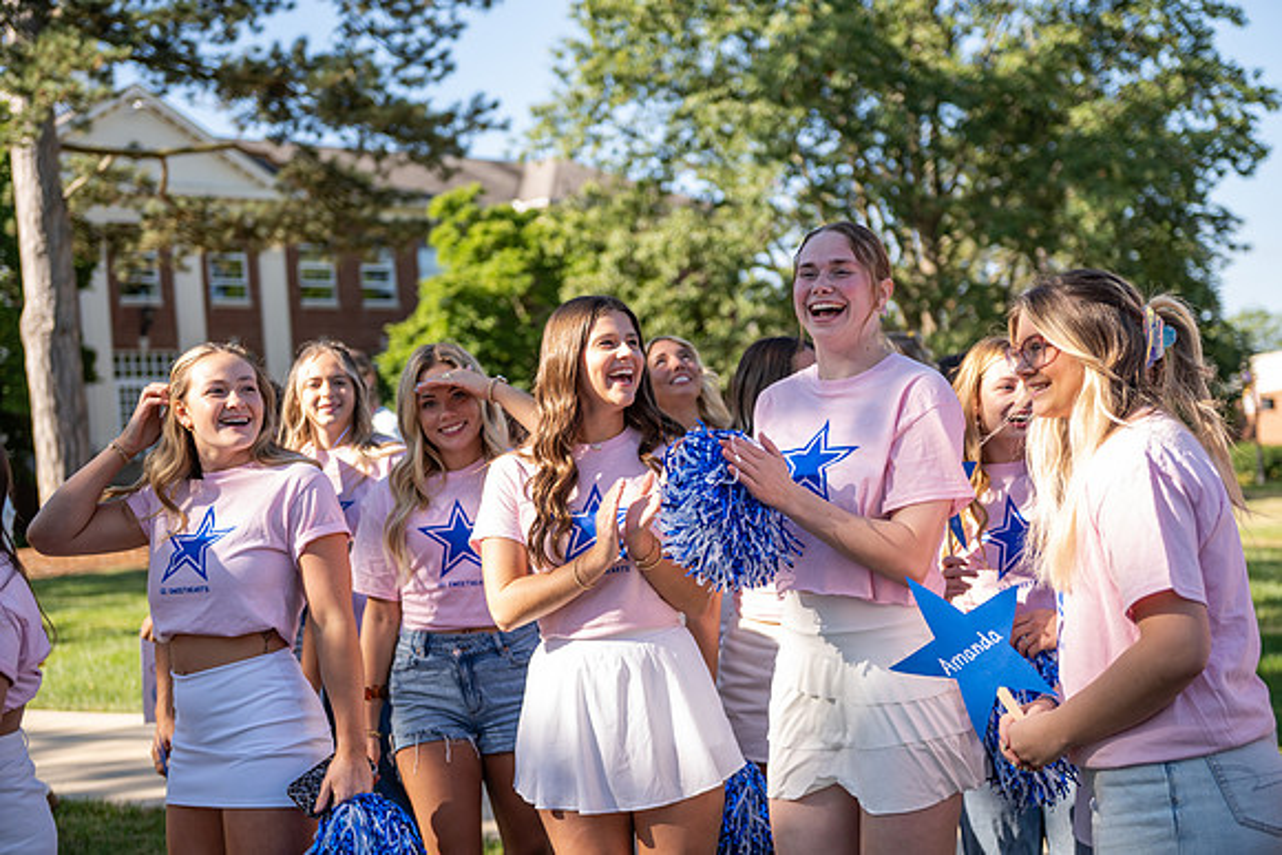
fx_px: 1959
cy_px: 428
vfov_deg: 24.6
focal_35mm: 55
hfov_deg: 36.2
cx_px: 641
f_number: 3.2
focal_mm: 55
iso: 125
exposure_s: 1/500
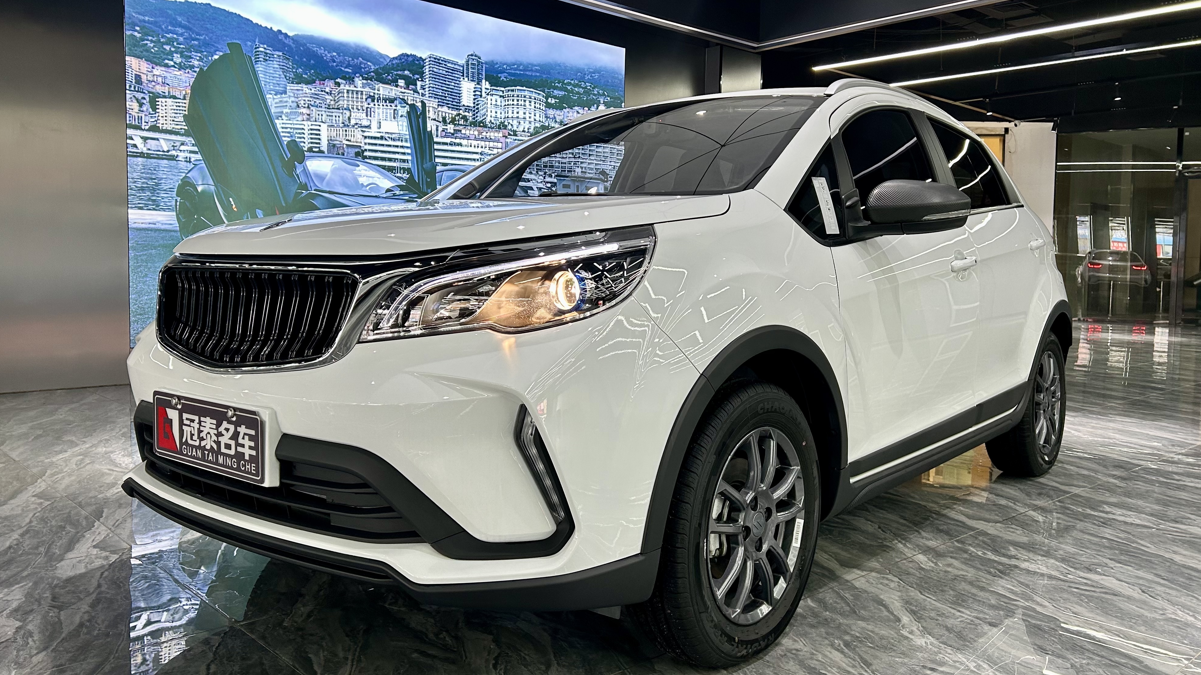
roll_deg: -0.5
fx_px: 924
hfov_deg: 66.1
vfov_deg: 40.1
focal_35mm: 29
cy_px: 307
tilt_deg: -3.5
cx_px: 599
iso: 100
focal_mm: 5.7
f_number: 1.5
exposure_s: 1/100
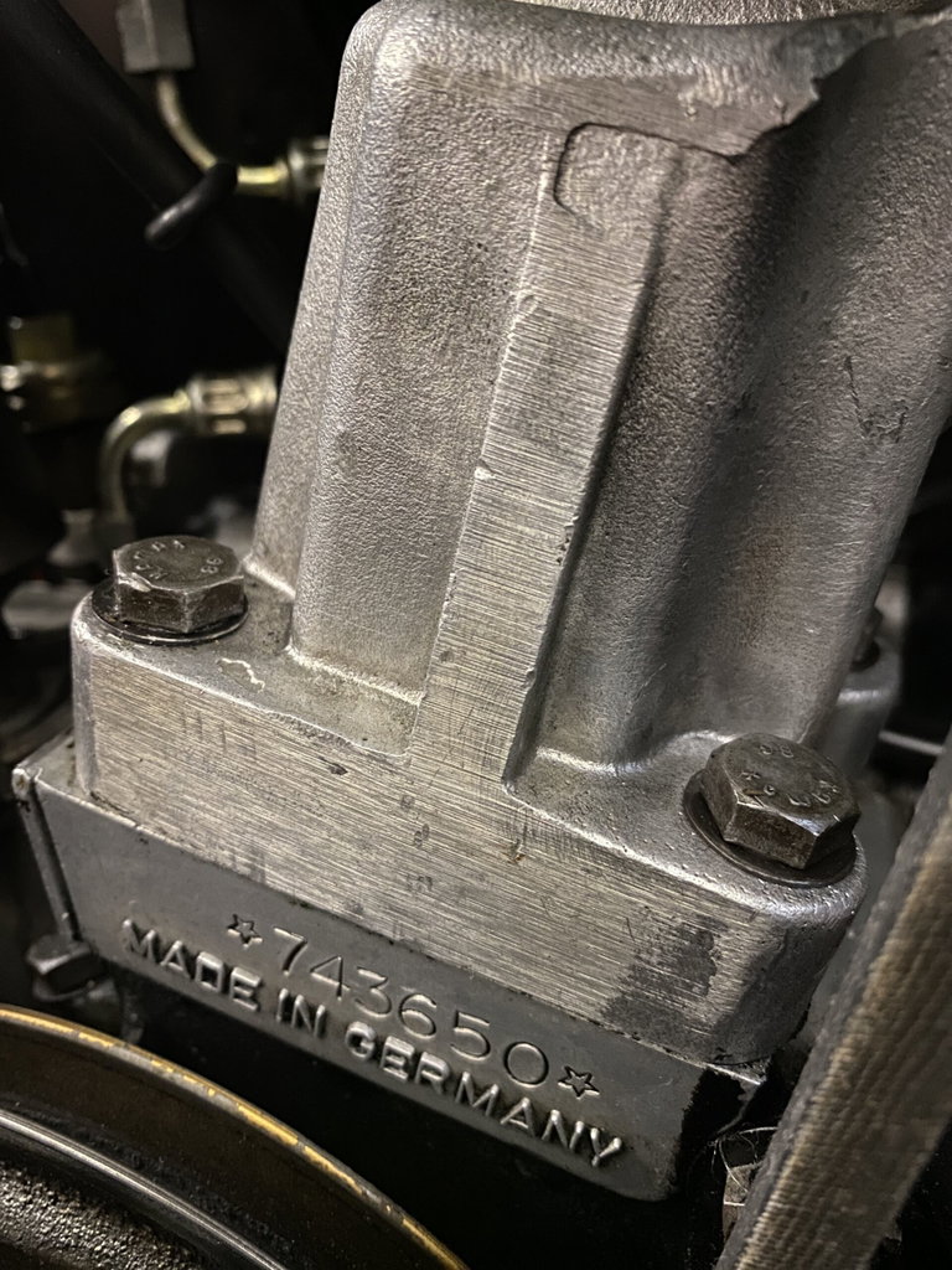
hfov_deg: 53.1
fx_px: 953
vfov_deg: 67.3
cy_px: 635
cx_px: 476
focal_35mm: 26
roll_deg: +6.1
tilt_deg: -26.1
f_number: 1.8
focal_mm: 4.25
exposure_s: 1/8
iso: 400
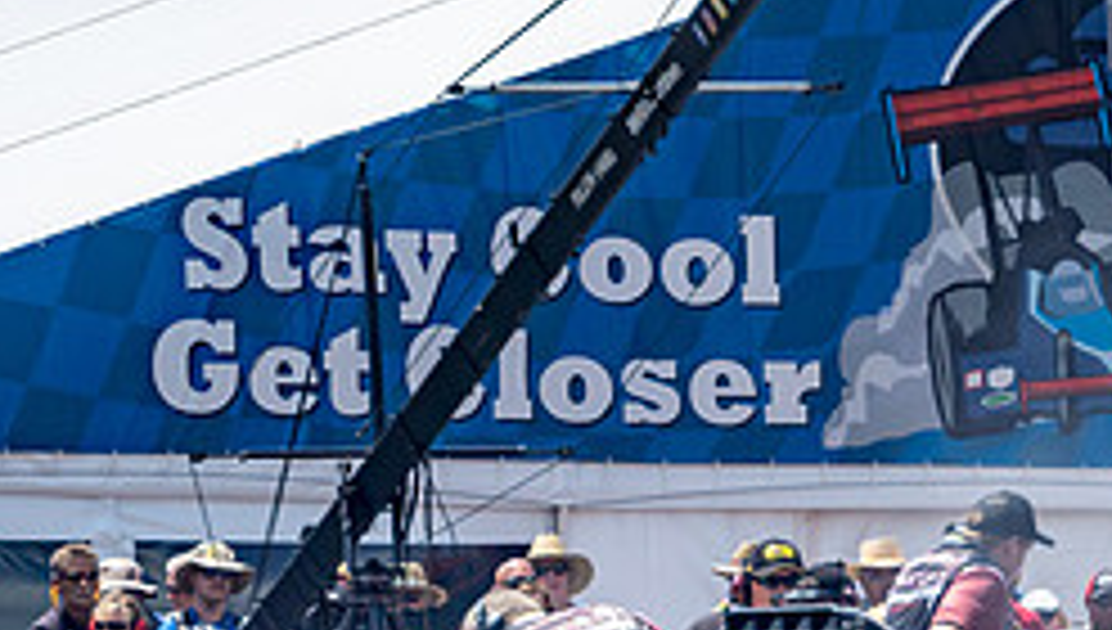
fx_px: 11402
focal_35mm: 386
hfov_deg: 5.6
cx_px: 928
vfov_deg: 3.2
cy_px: 650
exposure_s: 1/2500
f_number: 5.6
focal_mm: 86
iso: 100
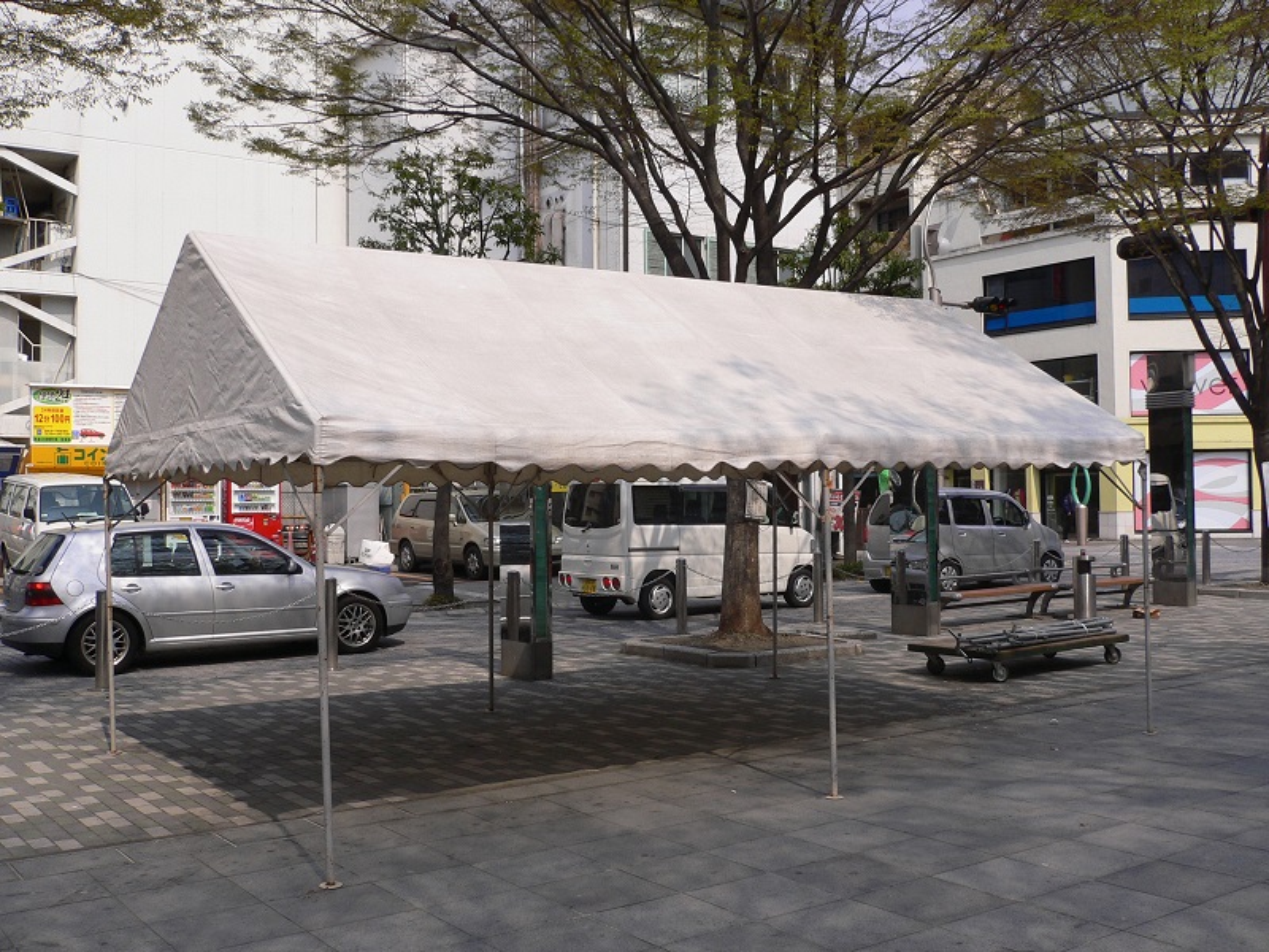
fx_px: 1283
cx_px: 634
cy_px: 476
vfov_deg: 40.7
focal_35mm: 35
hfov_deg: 52.6
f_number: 5.6
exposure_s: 1/400
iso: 80
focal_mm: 5.8
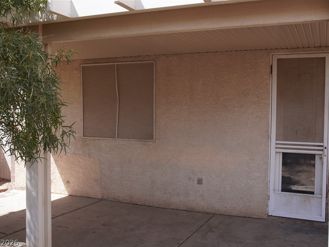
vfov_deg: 38.1
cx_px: 169
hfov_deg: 49.5
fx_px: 357
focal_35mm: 38
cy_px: 124
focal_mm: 23
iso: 100
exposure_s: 1/250
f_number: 4.5
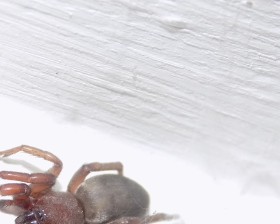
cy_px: 191
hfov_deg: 8.9
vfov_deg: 7.1
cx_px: 75
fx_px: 1790
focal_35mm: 216
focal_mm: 20.9
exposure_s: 1/30
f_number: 4.8
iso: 200
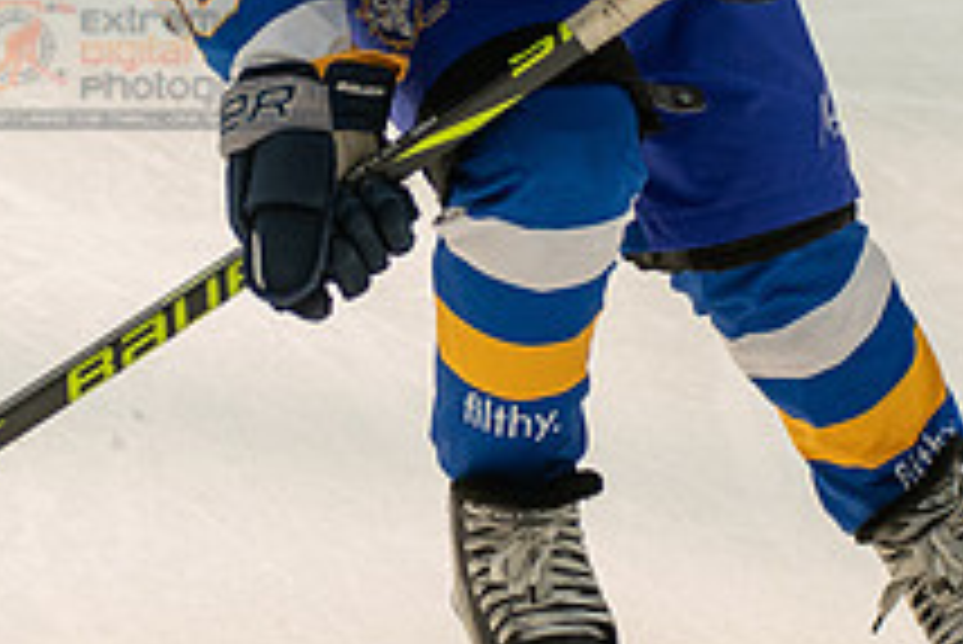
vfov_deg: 3.2
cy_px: 61
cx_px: 558
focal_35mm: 425
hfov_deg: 4.8
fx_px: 11376
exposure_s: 1/2000
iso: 1600
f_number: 3.5
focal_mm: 120
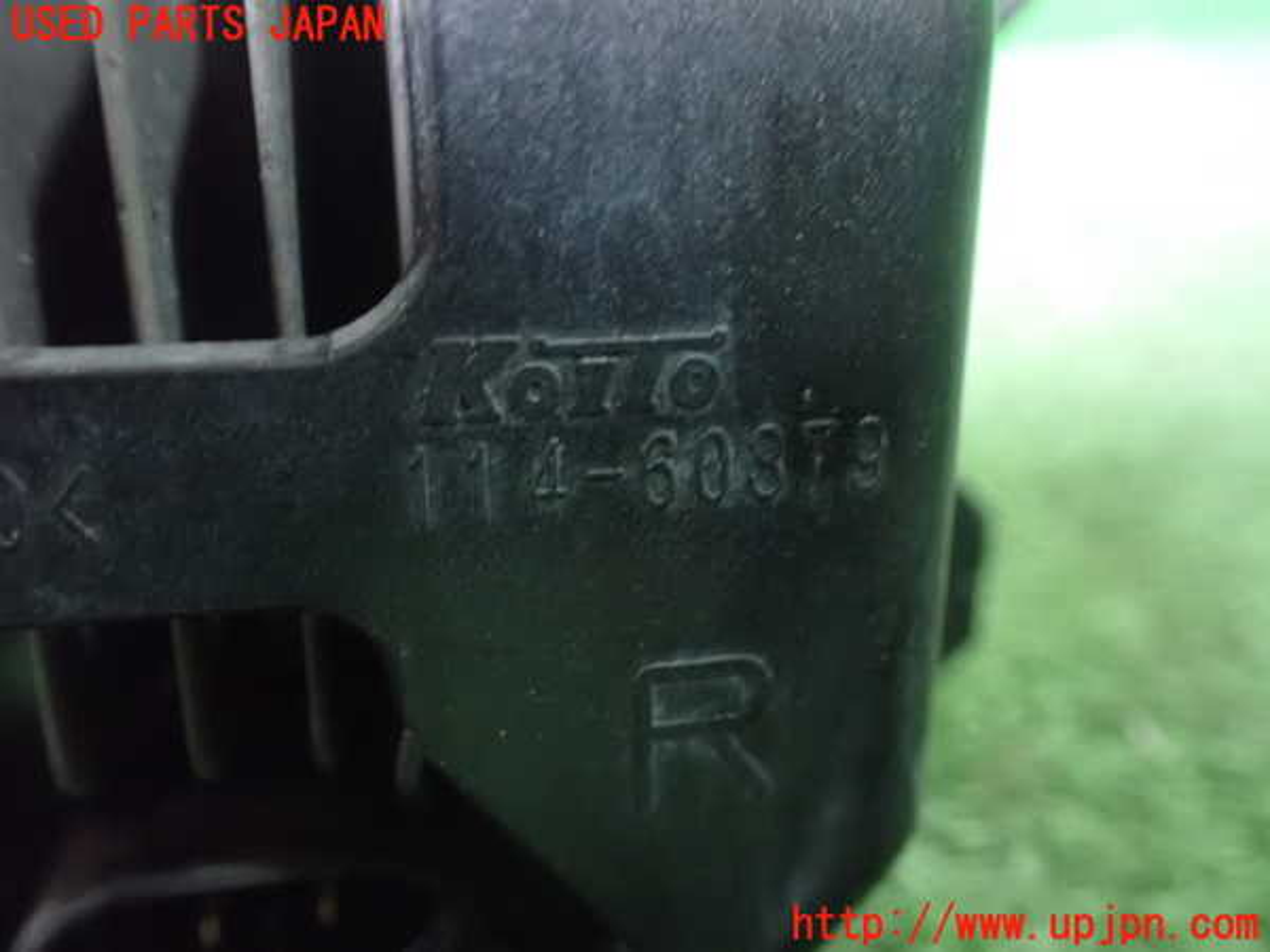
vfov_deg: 46.8
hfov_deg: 60.0
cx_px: 635
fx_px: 1101
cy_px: 476
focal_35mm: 30
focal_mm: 5.4
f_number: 2.3
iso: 1600
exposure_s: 1/20
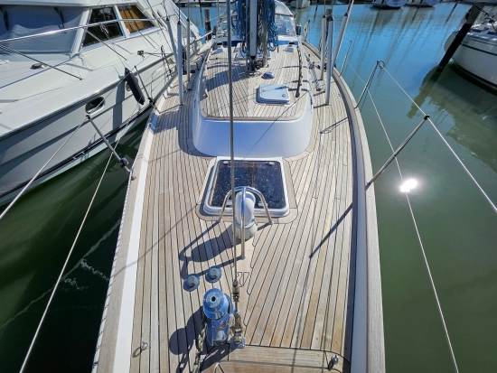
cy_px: 186
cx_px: 248
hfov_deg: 106.2
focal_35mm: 13
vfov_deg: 90.0
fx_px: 187
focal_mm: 1.74
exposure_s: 1/2404
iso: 32
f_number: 2.2
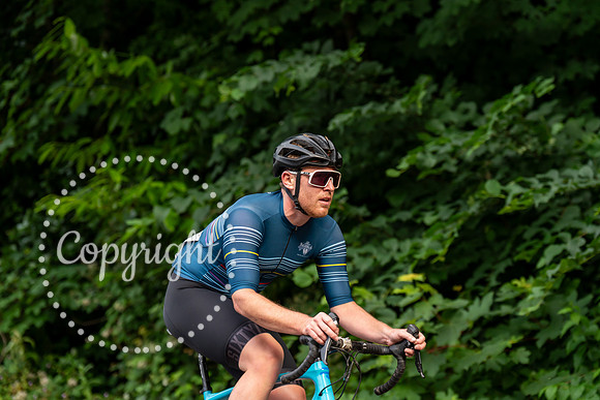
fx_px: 2017
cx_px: 300
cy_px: 200
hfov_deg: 16.9
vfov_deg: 11.3
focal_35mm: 121
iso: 400
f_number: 3.5
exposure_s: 1/800
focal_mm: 121
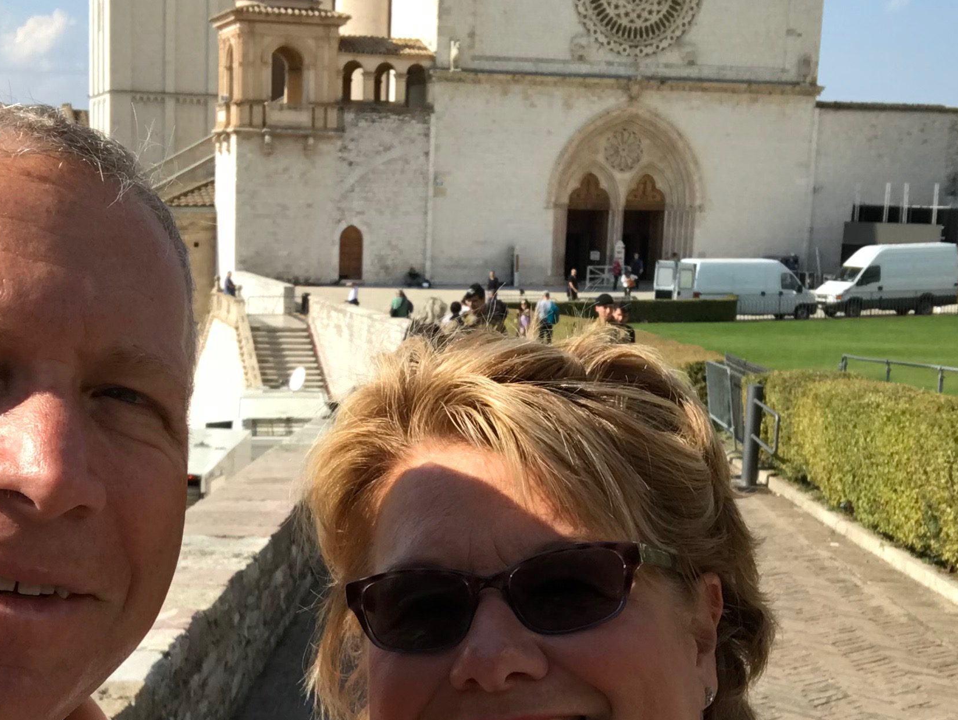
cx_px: 473
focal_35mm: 60
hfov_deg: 32.2
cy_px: 495
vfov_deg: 24.3
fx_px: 1661
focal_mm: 2.87
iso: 25
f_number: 2.2
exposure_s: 1/924
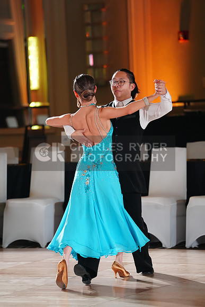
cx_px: 102
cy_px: 154
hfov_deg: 6.9
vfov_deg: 10.3
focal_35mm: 200
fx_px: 1707
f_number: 2.8
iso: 3200
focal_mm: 200
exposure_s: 1/400
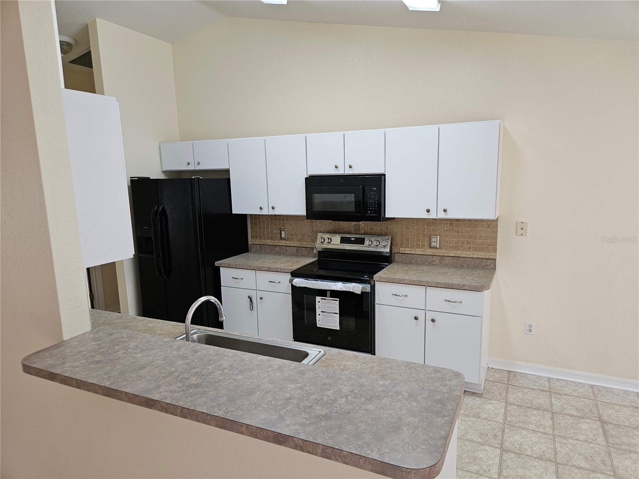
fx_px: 425
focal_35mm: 23
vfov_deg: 58.9
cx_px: 320
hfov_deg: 73.9
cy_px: 240
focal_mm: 5.4
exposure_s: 1/120
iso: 80
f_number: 1.8
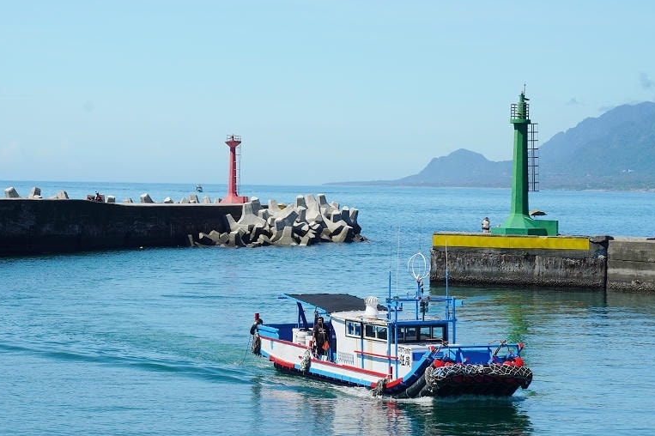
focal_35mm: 118
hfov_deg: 17.3
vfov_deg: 11.6
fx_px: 2146
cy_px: 135
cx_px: 233
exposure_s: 1/160
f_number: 9
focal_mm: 75
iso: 100
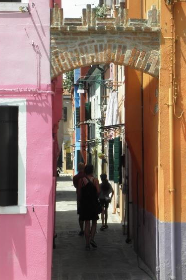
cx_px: 120
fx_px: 806
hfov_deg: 13.1
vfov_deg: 19.6
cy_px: 109
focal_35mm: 104
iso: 64
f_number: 5.6
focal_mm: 9.93
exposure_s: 1/200
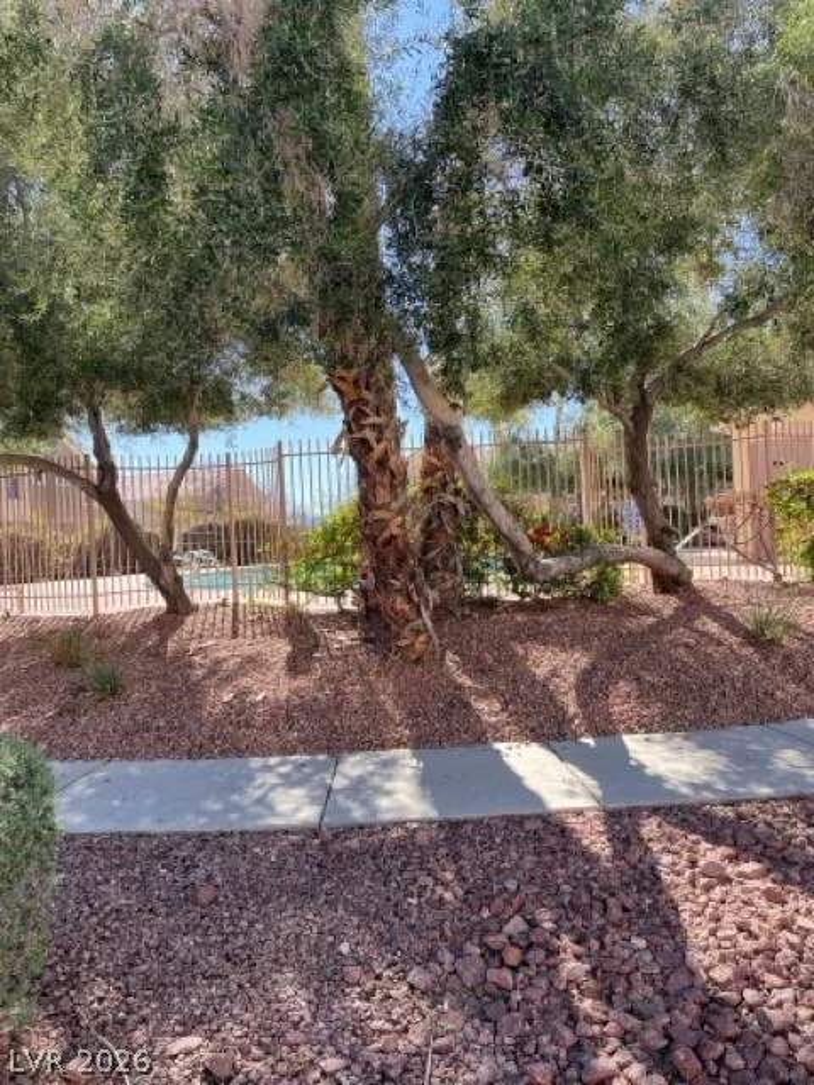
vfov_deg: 67.3
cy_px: 542
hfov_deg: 53.1
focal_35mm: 26
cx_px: 407
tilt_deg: +2.5
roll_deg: +2.9
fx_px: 815
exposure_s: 1/812
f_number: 1.6
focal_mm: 4.2
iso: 32
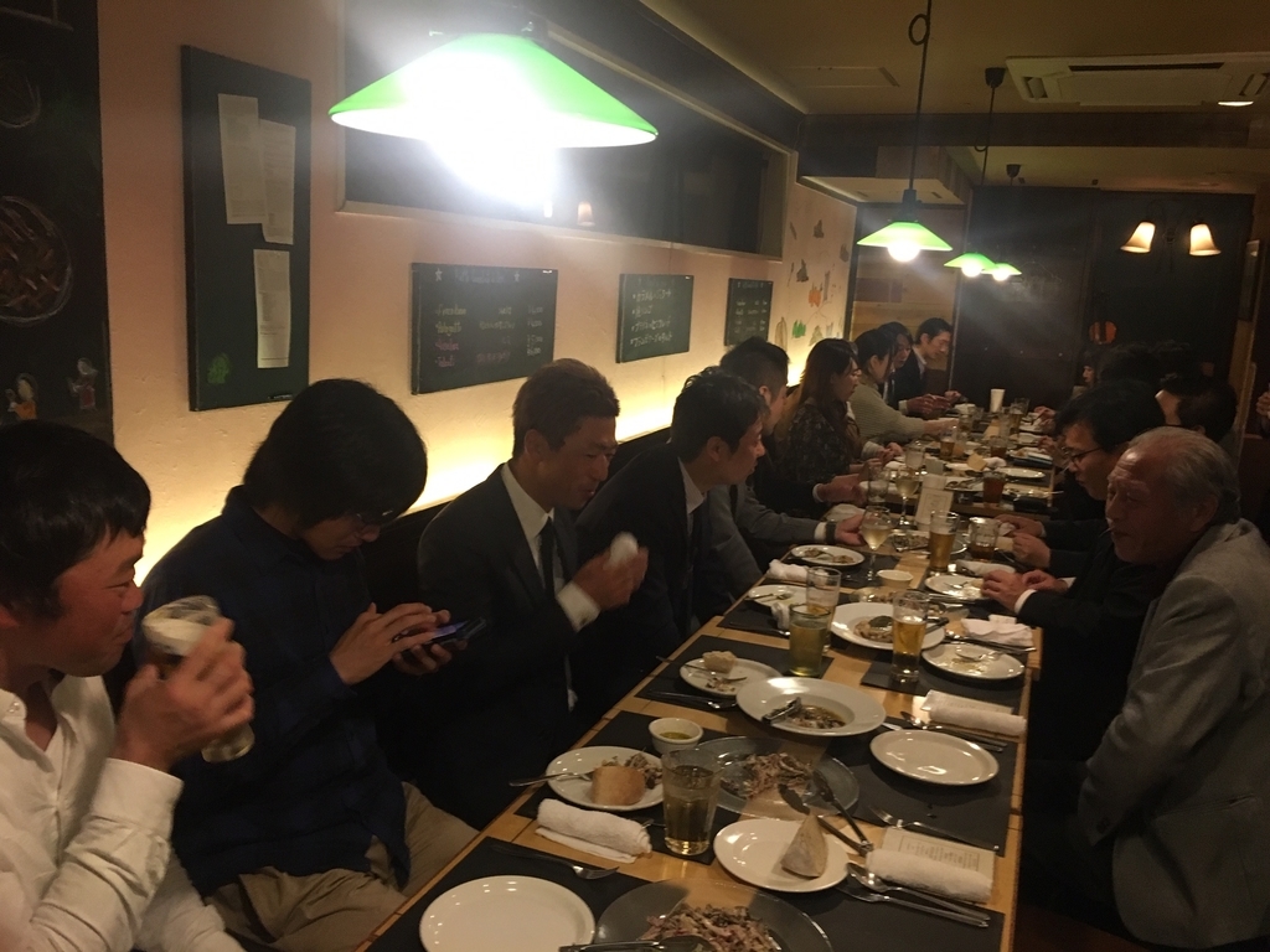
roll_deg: -2.1
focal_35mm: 29
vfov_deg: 48.2
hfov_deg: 61.7
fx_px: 1064
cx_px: 635
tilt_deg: -11.3
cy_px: 476
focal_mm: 4.15
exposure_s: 1/17
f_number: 2.2
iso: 200
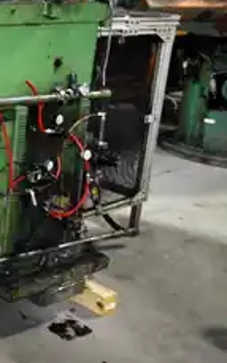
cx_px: -63
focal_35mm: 67
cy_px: 179
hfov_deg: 18.2
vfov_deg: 30.7
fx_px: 663
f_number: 4
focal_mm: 25
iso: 1600
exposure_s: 1/10
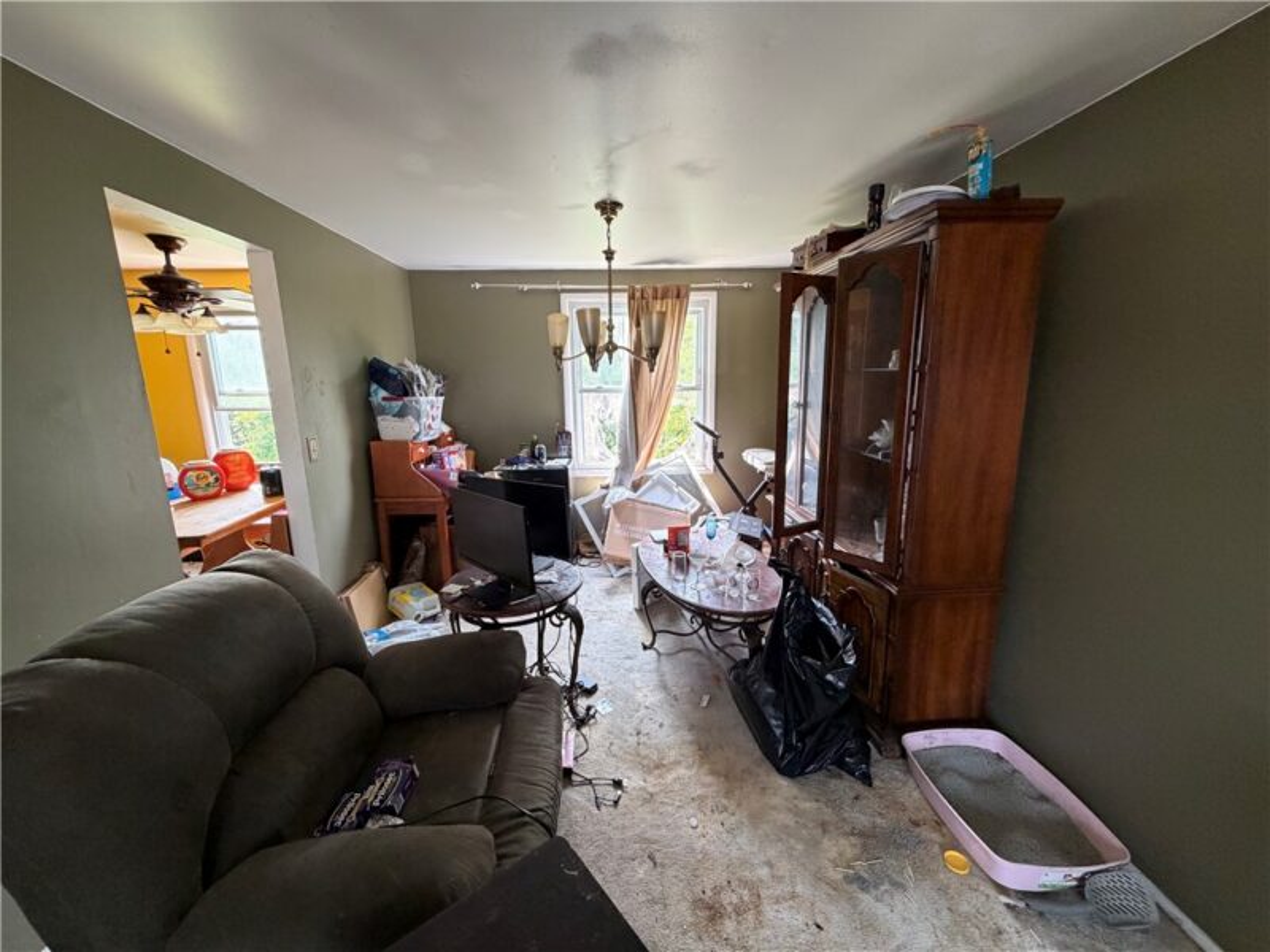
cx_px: 635
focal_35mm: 14
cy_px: 476
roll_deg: +0.6
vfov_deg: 85.7
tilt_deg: -11.8
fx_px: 514
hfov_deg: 102.1
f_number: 2.2
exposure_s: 1/77
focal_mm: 2.22
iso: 320
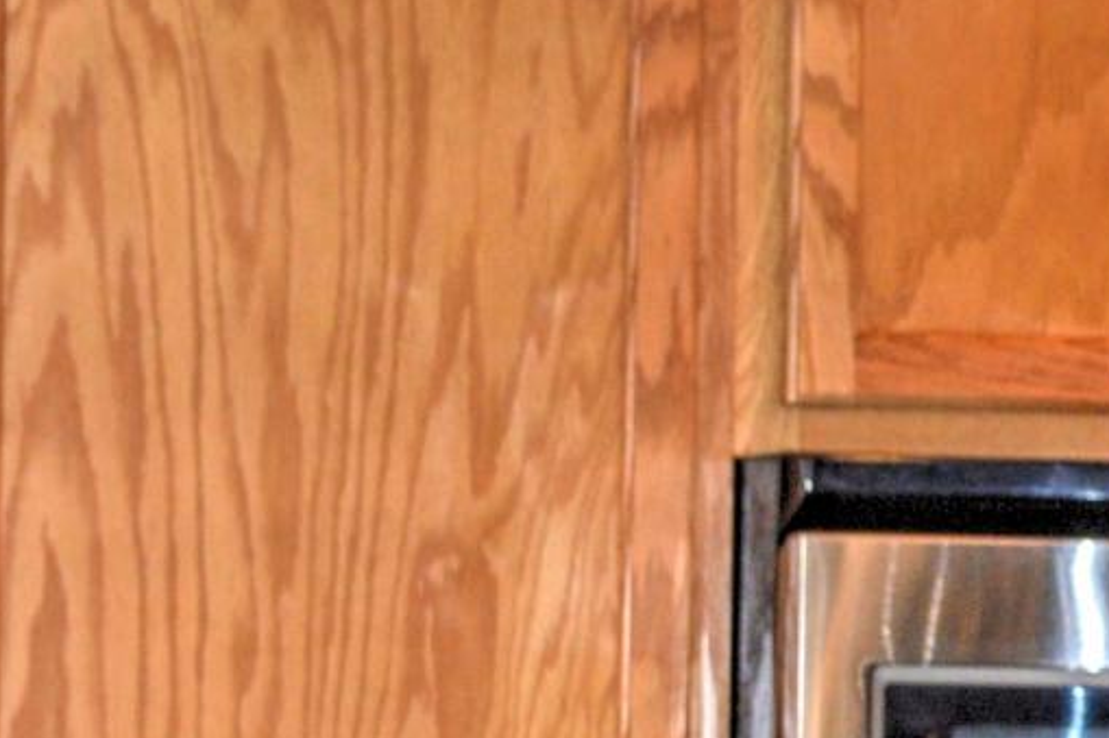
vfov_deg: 4.2
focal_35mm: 318
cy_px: 1742
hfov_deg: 6.5
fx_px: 9792
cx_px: 155
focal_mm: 36
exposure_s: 1/60
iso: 200
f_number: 5
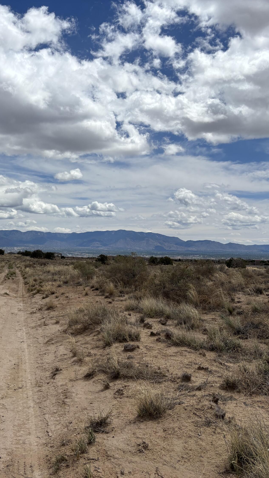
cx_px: 25
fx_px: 482
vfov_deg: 52.8
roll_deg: -0.5
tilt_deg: +0.1
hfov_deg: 29.8
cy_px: 240
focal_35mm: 38
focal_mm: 5.96
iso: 50
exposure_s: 1/9901
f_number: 1.6
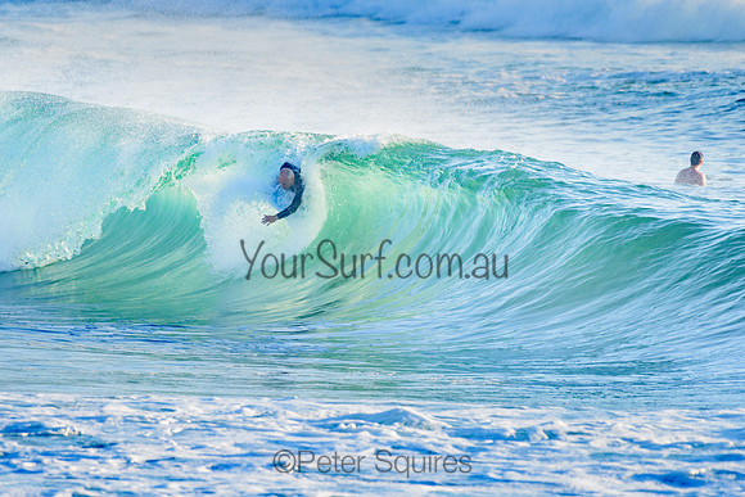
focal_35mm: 613
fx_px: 12683
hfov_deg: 3.4
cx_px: 293
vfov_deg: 2.2
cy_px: 215
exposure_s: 1/2000
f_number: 5.6
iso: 400
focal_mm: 500
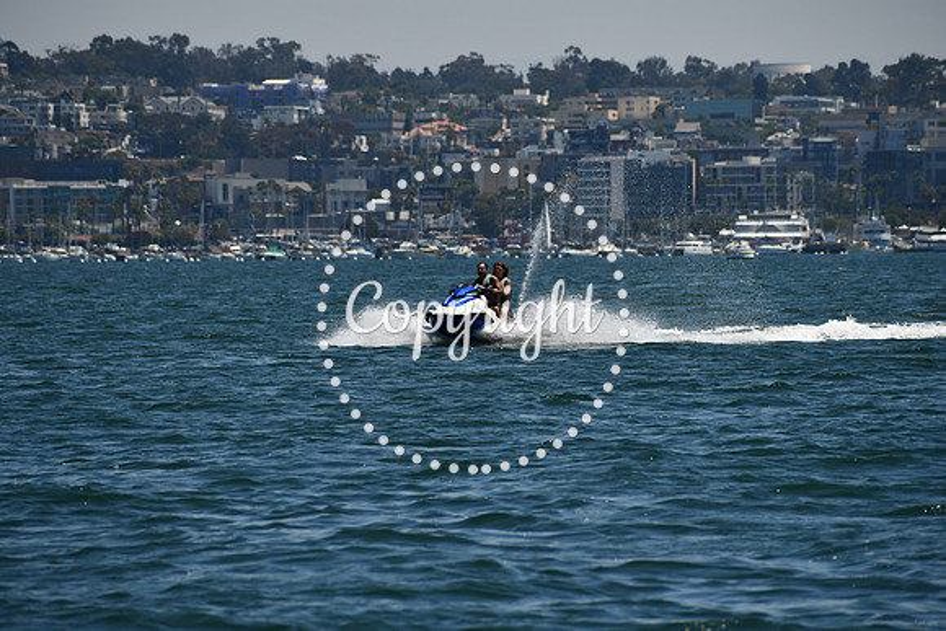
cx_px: 473
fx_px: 8673
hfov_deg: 6.2
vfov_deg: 4.2
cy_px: 316
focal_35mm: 330
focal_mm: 220
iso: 200
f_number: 7.1
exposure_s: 1/1600
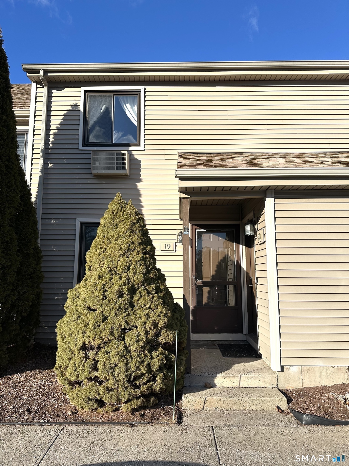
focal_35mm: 24
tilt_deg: +7.8
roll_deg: -0.7
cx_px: 174
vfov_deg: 71.6
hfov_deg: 56.8
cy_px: 233
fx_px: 323
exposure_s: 1/4016
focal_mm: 6.86
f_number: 1.78
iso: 80
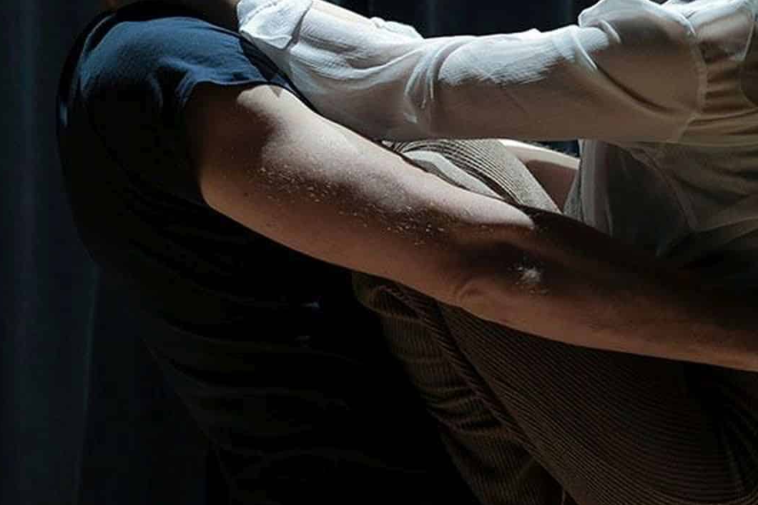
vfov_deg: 13.6
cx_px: 478
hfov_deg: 20.4
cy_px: 132
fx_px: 2106
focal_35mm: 100
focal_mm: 35
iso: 800
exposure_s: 1/125
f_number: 2
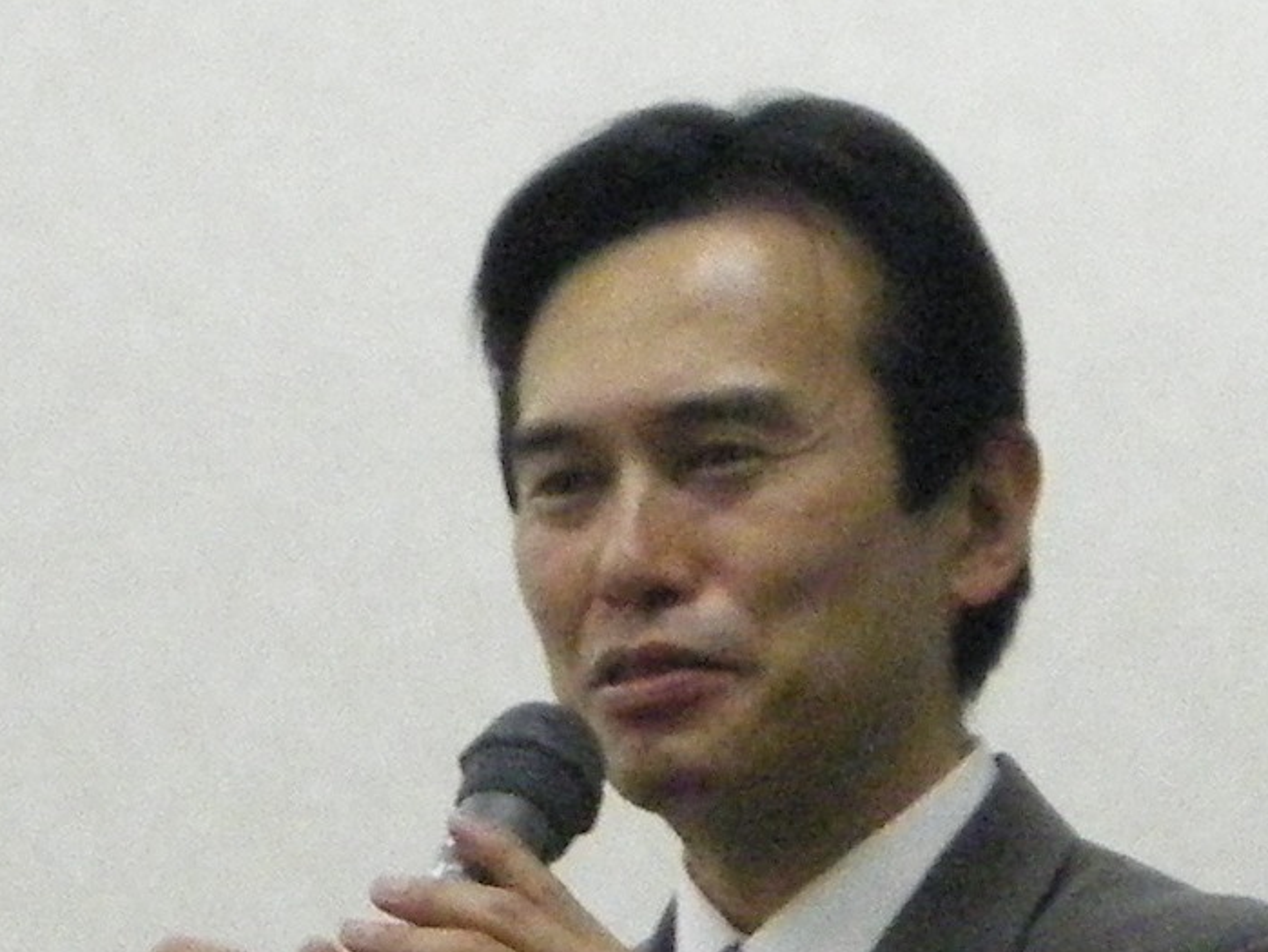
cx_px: 717
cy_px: 1144
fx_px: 9309
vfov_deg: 5.8
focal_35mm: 254
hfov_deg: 7.8
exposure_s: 1/60
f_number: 4.6
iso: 800
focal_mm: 12.3
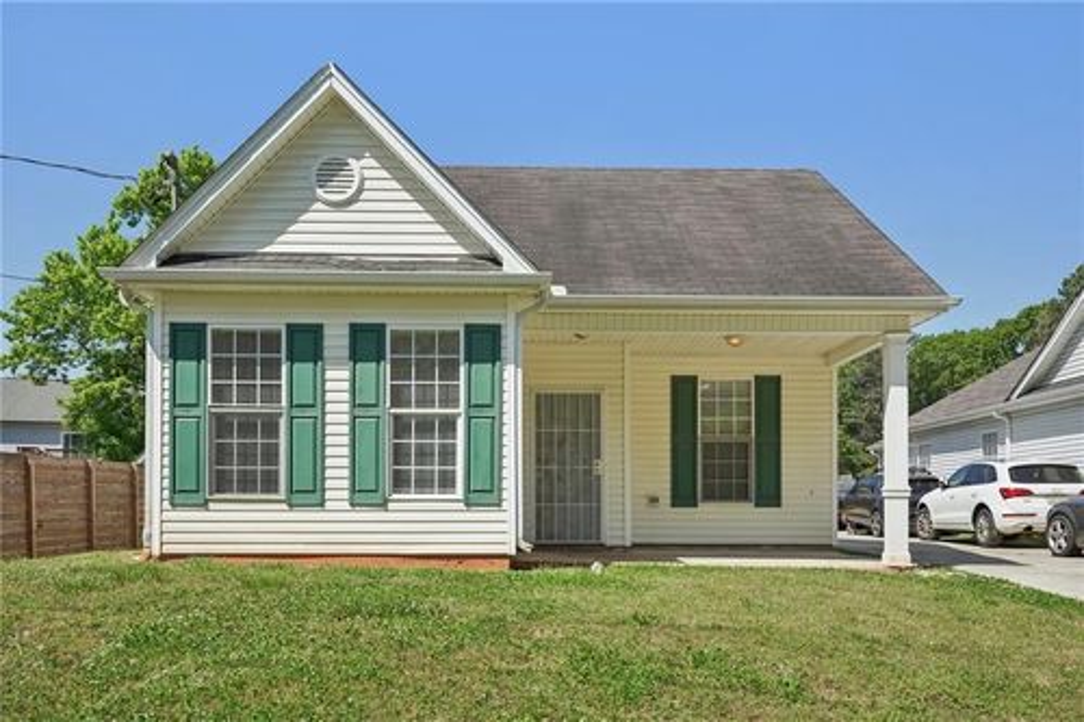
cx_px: 542
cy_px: 361
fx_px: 873
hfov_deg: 63.7
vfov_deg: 44.9
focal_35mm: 29
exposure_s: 1/2000
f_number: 8
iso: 800
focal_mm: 29
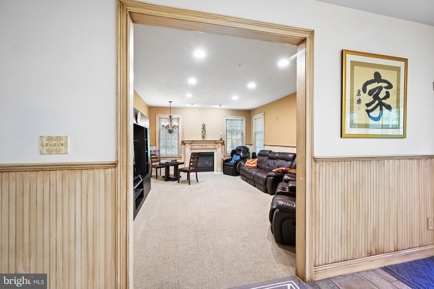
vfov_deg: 81.2
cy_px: 144
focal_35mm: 14
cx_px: 217
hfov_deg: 104.3
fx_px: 169
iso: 400
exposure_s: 1/6
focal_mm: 14
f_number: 8
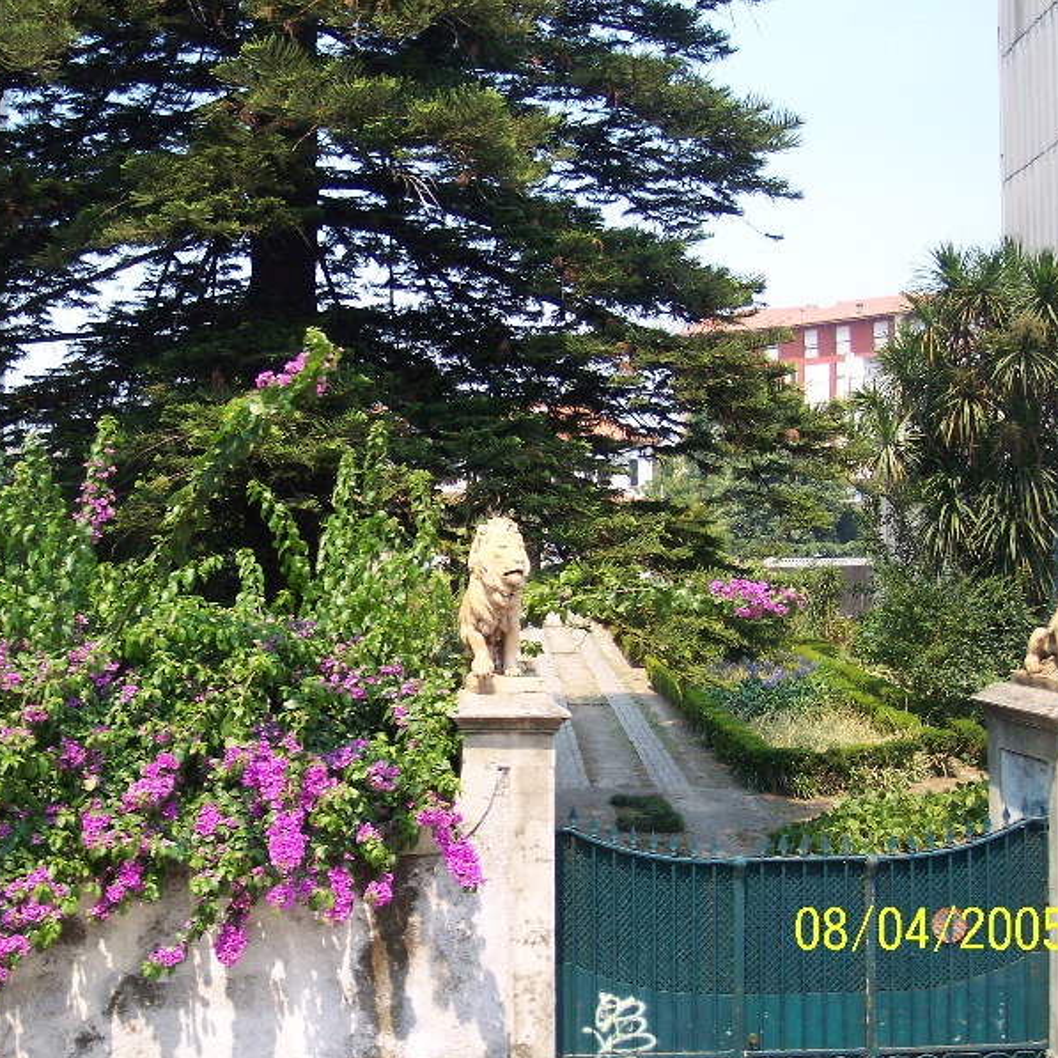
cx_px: 431
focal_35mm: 45
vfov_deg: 37.6
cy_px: 530
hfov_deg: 37.4
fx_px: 1556
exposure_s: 1/700
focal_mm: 8
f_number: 2.8
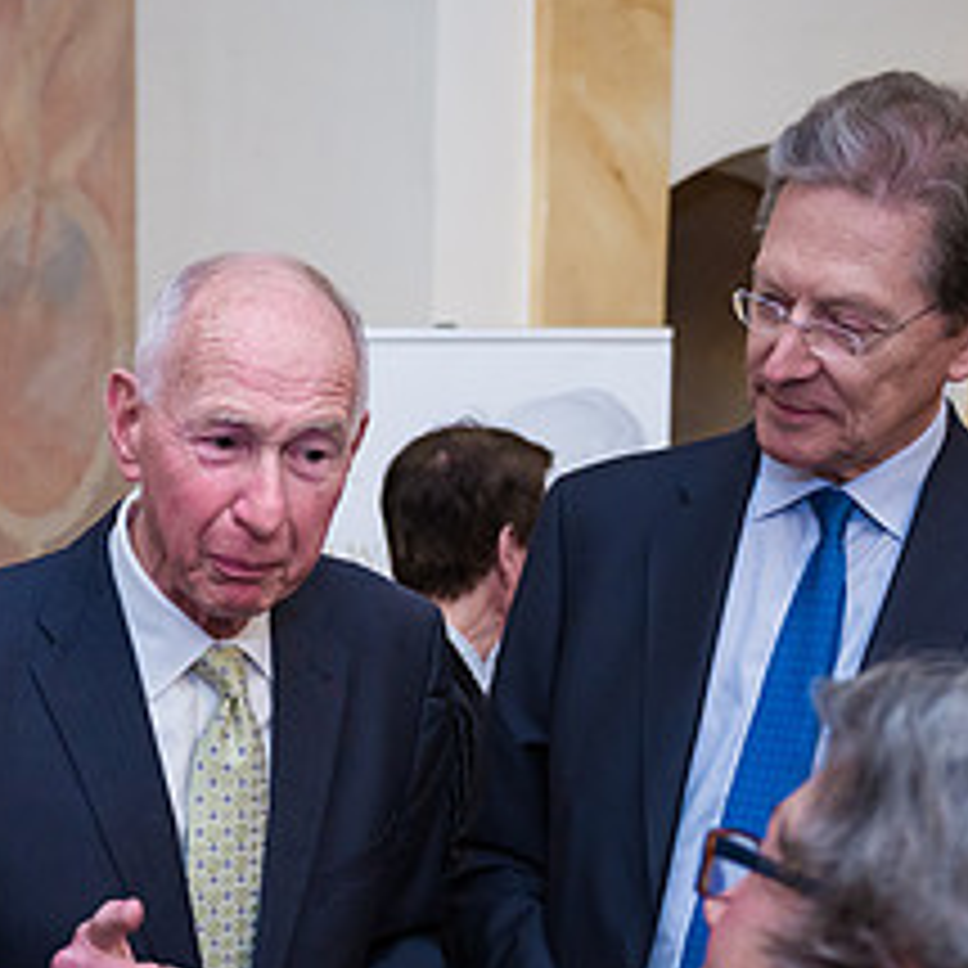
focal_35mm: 55
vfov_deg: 29.9
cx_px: 235
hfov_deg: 30.5
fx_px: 1740
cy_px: 846
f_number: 3.2
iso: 1600
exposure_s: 1/200
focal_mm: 24
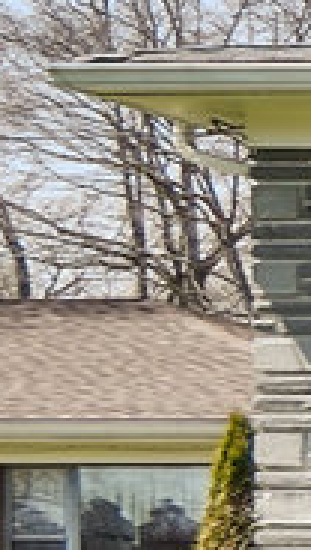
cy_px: 230
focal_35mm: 215
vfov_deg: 10.0
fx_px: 3140
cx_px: 2389
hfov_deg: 3.8
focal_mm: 21
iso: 125
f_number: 4
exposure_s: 1/640
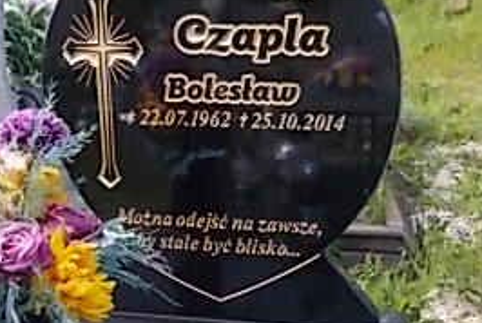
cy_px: 218
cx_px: 241
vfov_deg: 20.9
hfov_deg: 30.9
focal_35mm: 65
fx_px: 871
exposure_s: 1/320
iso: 80
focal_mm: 4.6
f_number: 3.2
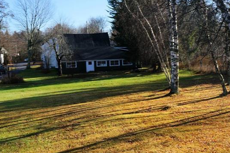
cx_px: 124
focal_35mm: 60
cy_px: 76
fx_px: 382
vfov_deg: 22.6
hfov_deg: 33.5
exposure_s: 1/100
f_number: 13
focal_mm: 21
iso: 100
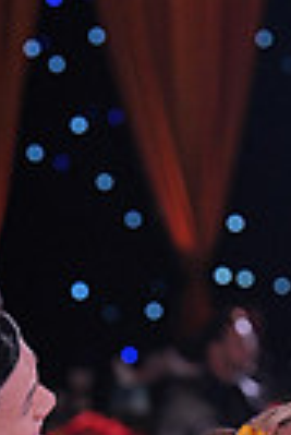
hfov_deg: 3.2
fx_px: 5151
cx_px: 142
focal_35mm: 426
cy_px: 736
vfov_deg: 4.8
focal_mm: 98
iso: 800
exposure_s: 1/400
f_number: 4
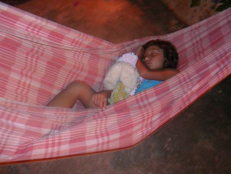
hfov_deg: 49.0
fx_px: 254
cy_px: 87
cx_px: 116
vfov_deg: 37.7
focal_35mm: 38
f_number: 2.8
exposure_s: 1.5
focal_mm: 5.8
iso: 200
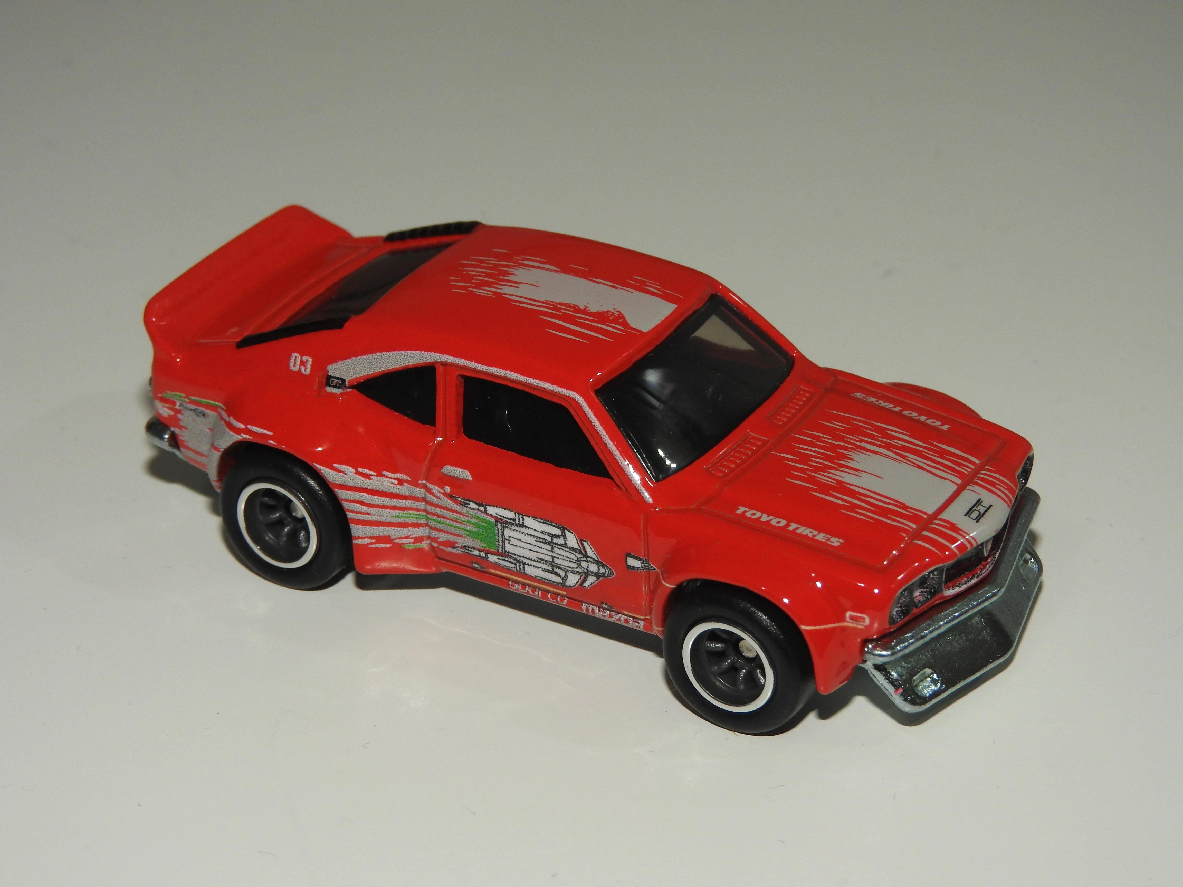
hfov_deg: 18.7
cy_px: 444
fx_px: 3588
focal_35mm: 105
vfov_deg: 14.1
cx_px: 592
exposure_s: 1/60
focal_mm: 18.8
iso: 200
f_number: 5.3
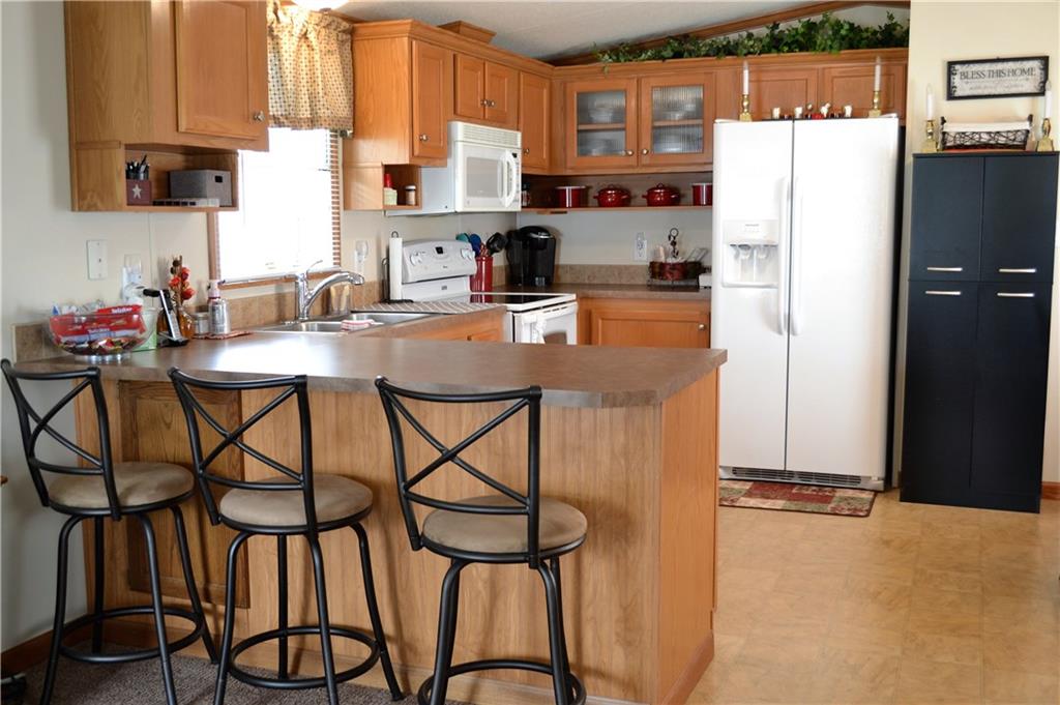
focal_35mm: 36
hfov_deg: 53.2
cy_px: 352
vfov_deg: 36.8
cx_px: 530
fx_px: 1059
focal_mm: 24
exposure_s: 1/30
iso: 400
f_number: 4
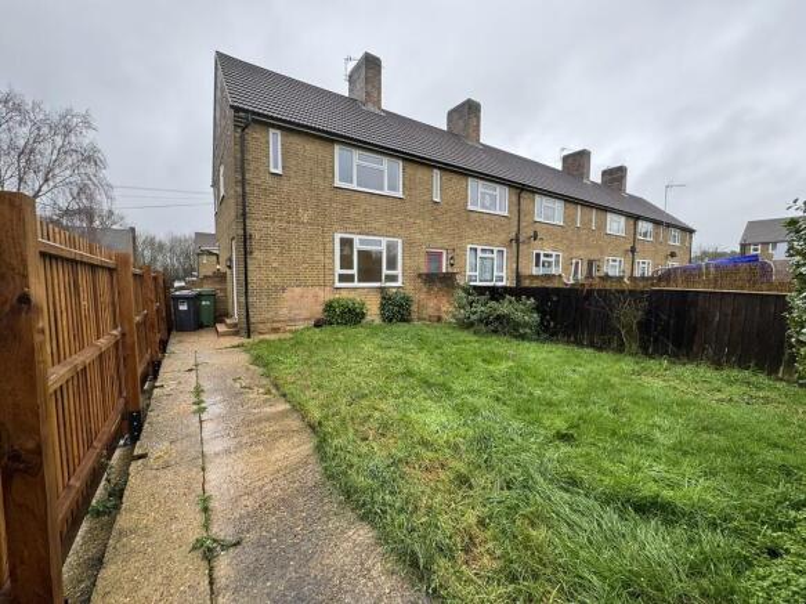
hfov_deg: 102.1
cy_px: 302
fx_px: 326
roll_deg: -0.5
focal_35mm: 14
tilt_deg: -4.3
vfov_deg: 85.7
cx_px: 403
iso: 80
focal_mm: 2.22
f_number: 2.2
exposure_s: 1/99
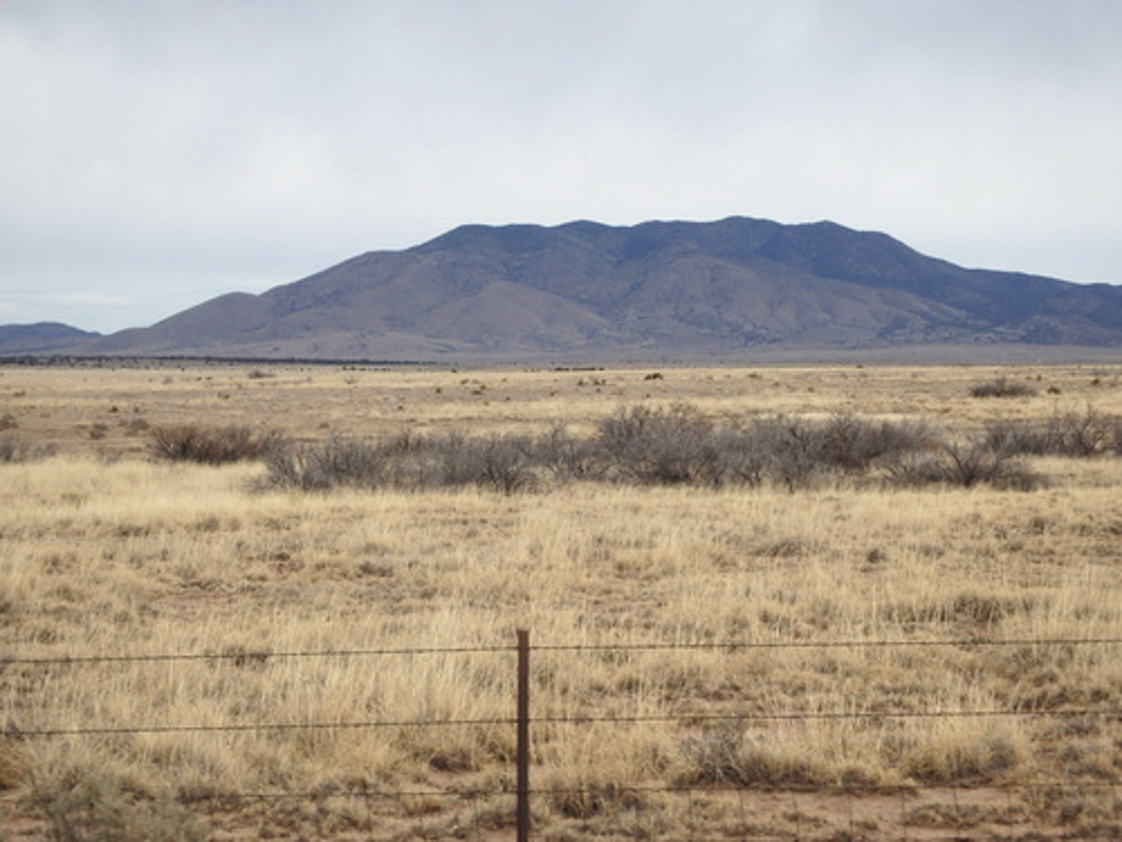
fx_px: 3825
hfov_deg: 16.7
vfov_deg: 12.6
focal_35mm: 118
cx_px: 561
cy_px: 421
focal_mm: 21.2
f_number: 5.5
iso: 125
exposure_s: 1/800
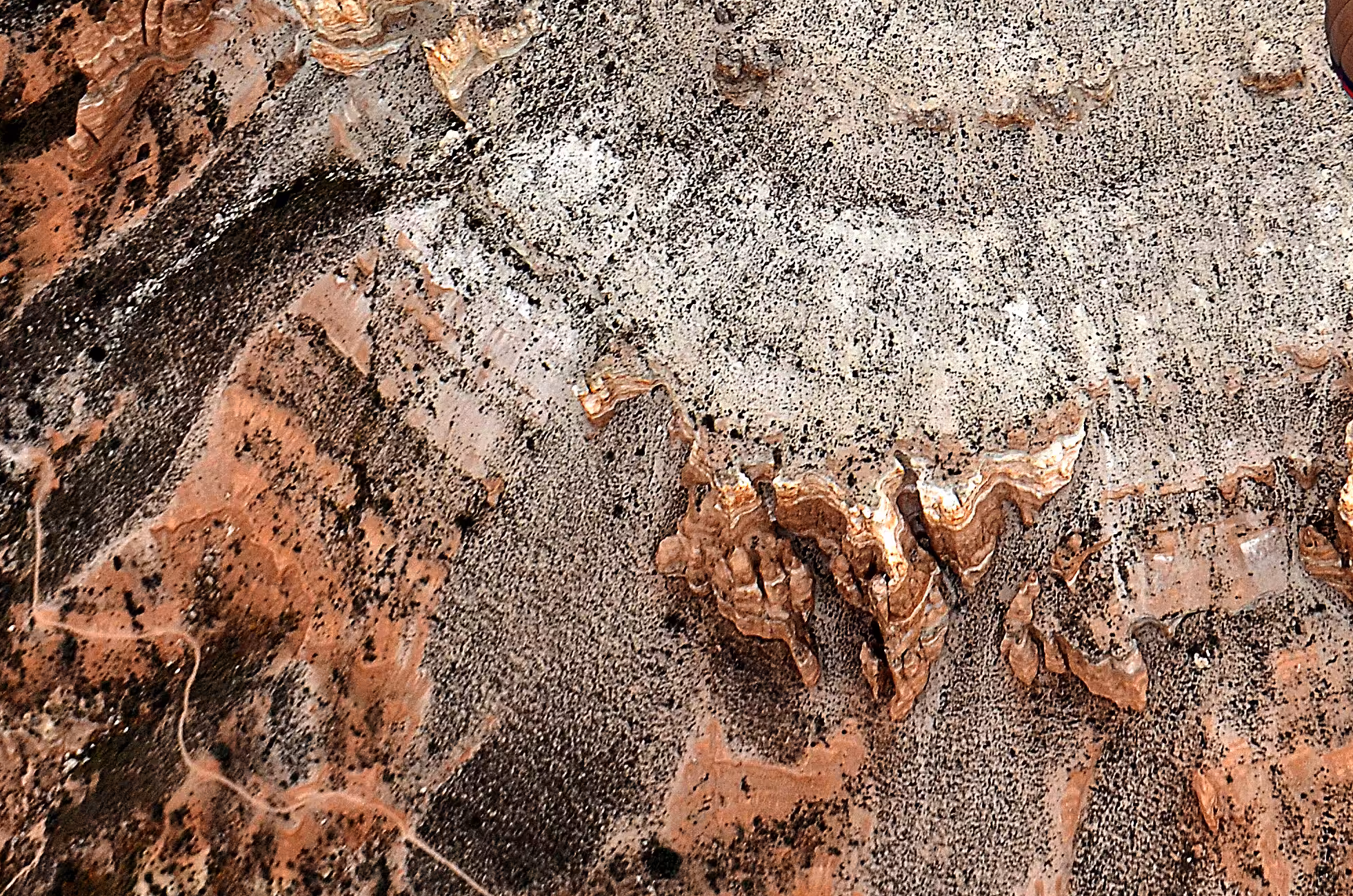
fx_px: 4098
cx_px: 835
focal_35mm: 109
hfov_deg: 18.7
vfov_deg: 12.5
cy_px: 306
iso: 200
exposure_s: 1/125
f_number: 5.6
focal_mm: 29
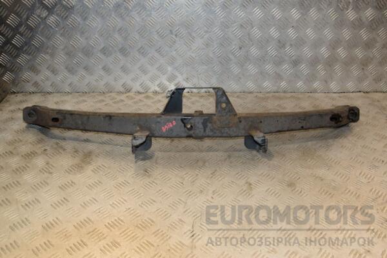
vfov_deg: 36.9
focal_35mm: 36
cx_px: 194
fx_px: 387
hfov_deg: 53.1
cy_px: 129
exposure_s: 1/200
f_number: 7.1
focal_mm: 24
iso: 800
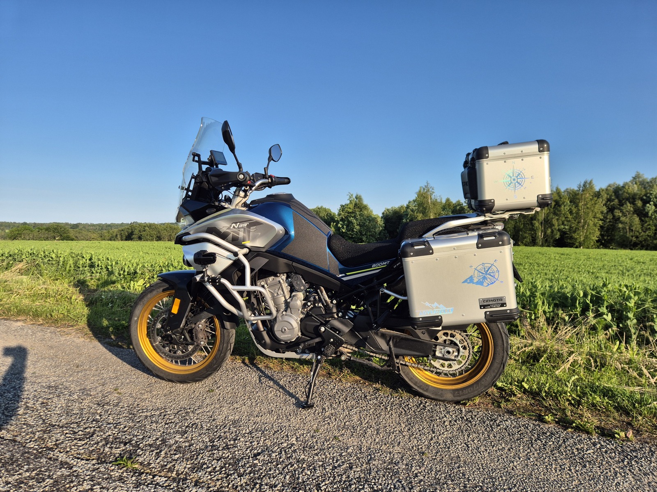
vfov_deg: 58.9
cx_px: 328
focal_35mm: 23
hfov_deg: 73.9
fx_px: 437
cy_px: 246
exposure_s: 1/1168
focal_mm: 5.4
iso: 25
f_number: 1.8
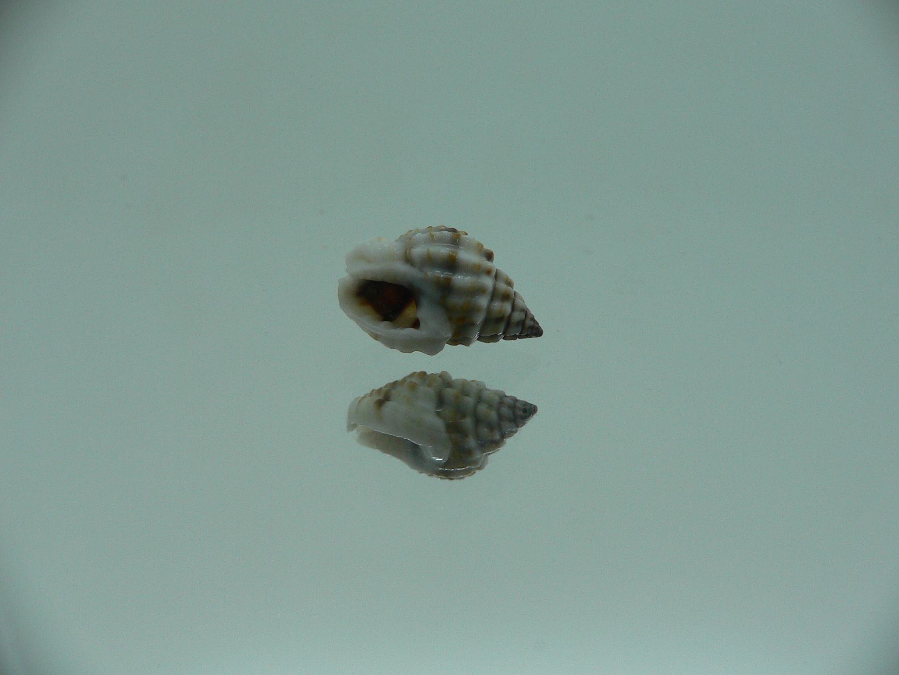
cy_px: 338
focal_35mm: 35
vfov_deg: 40.7
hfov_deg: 52.6
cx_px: 450
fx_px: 909
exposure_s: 1/60
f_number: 2.8
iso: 80
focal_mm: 4.6
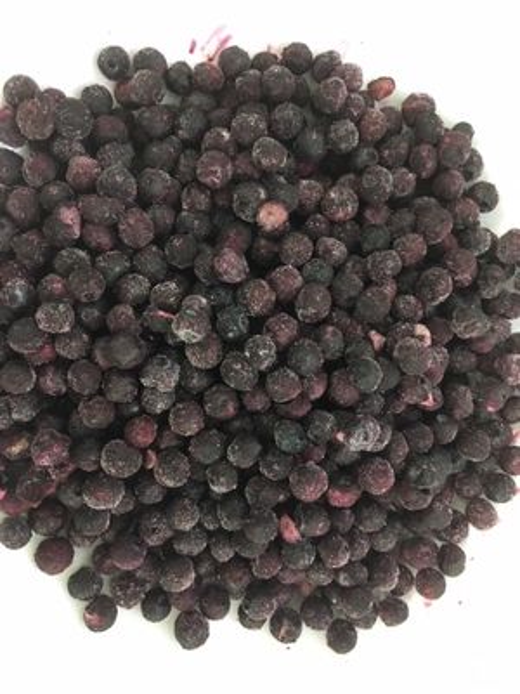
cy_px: 347
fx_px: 581
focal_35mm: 29
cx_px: 260
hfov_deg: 48.2
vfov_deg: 61.7
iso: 200
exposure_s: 1/17
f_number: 2.2
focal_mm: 4.15
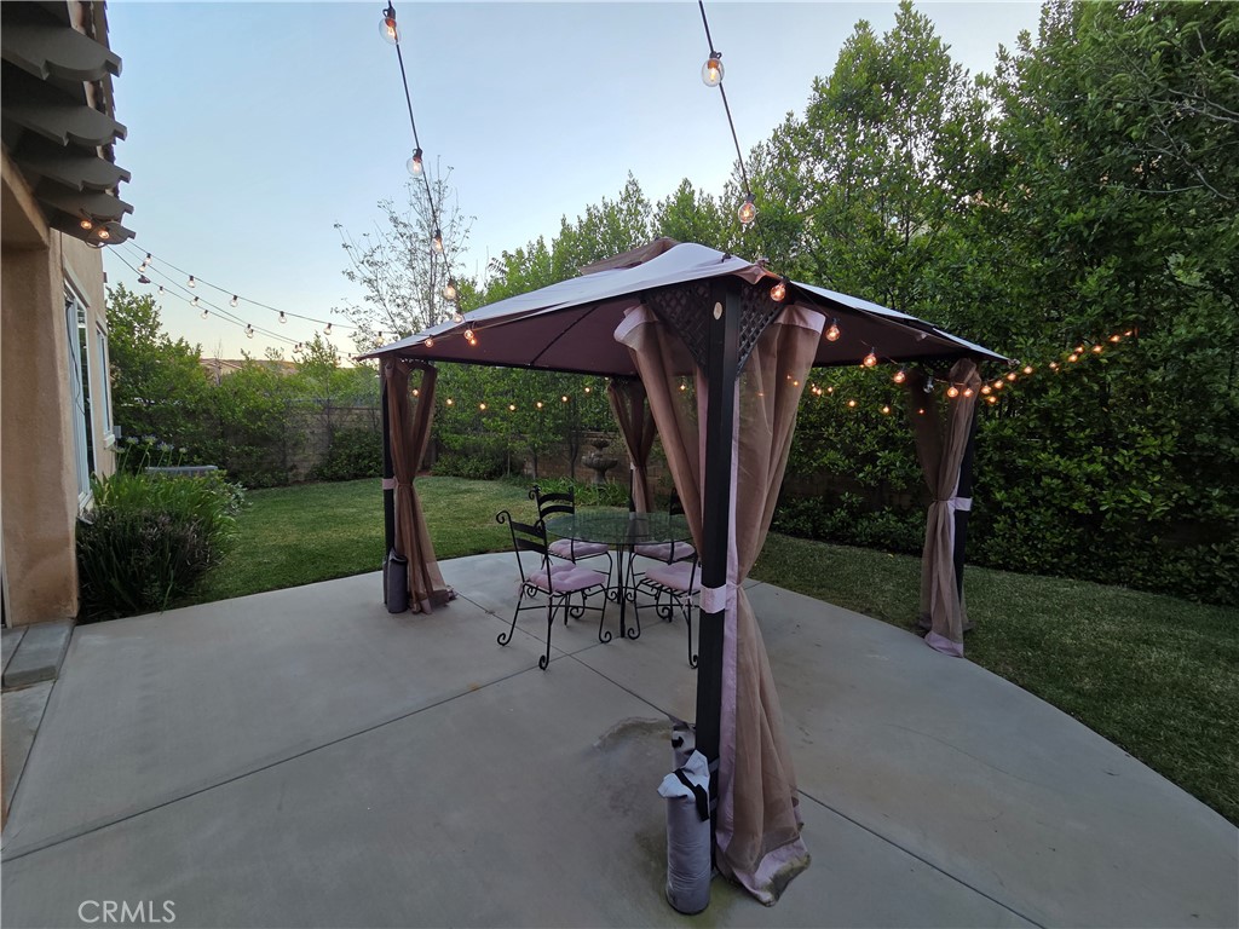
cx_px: 620
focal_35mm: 13
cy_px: 464
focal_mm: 2.2
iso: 50
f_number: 2.2
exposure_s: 1/120
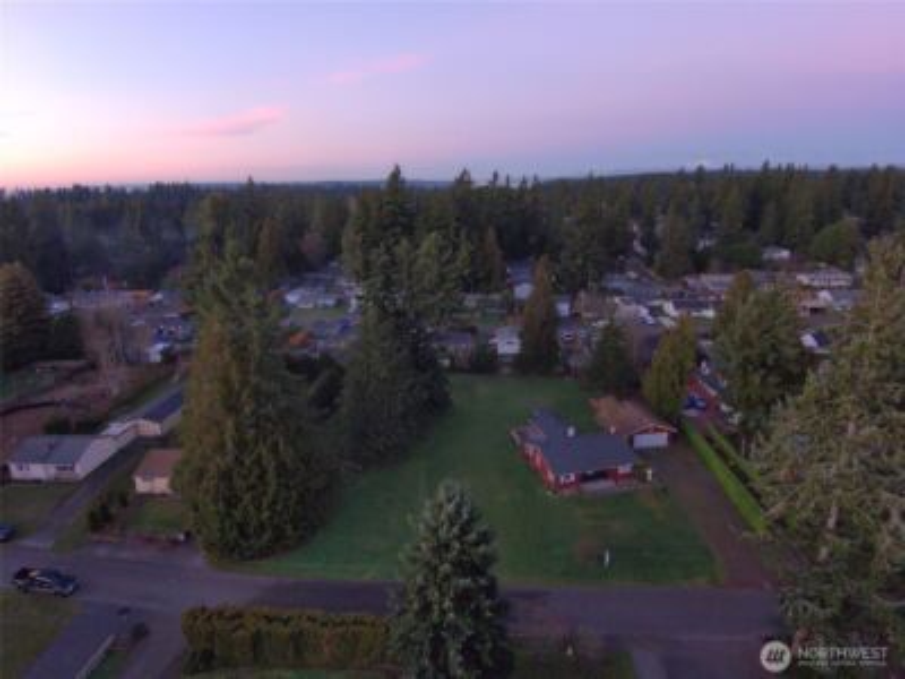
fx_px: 549
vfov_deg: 63.4
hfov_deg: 79.0
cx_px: 452
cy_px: 340
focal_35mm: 21
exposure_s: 1/61
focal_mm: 3.7
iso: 1180
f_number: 2.8
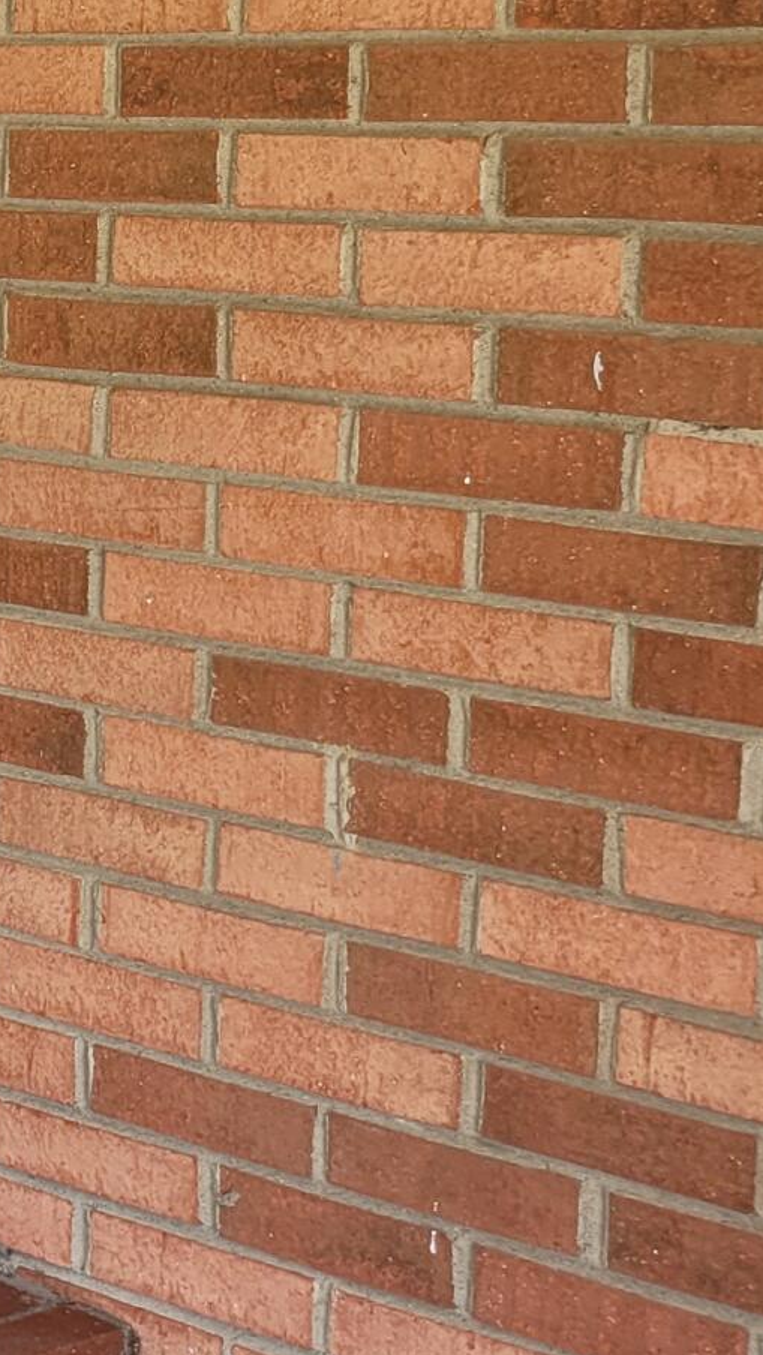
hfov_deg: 10.1
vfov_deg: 22.5
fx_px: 3378
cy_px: 361
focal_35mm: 94
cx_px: -1411
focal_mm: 5.4
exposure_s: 1/140
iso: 40
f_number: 1.8
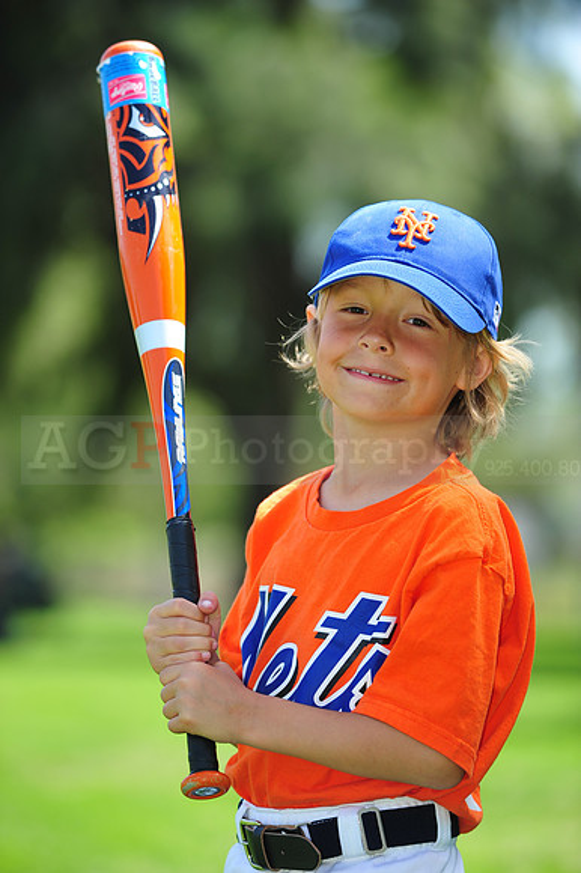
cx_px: 290
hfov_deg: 6.9
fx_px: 4847
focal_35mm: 200
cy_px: 436
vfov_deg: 10.3
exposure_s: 1/500
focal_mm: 200
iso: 200
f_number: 4.5
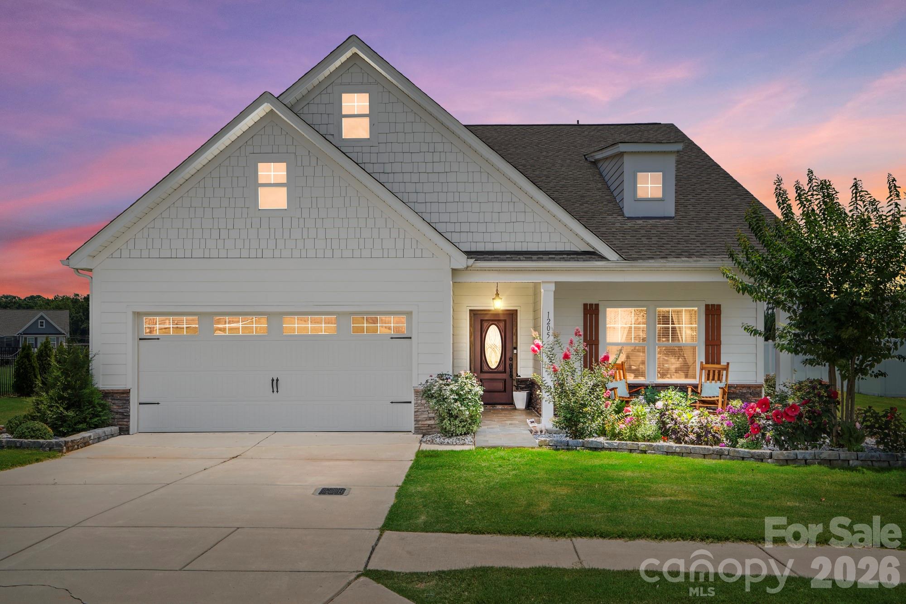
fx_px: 805
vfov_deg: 41.1
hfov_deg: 58.7
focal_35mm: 32
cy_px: 302
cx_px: 453
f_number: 14
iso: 50
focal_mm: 32
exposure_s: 1/40
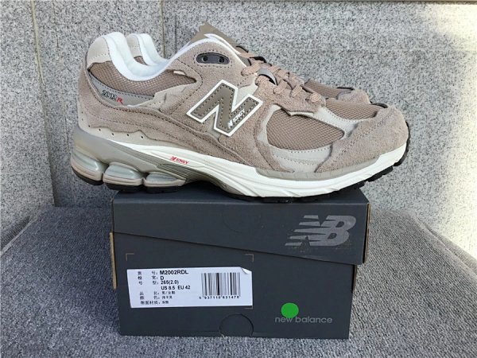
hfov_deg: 58.4
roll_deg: +0.0
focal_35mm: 31
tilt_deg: -17.0
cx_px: 238
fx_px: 427
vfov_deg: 45.4
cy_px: 179
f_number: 2.4
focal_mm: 3.3
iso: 25
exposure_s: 1/440
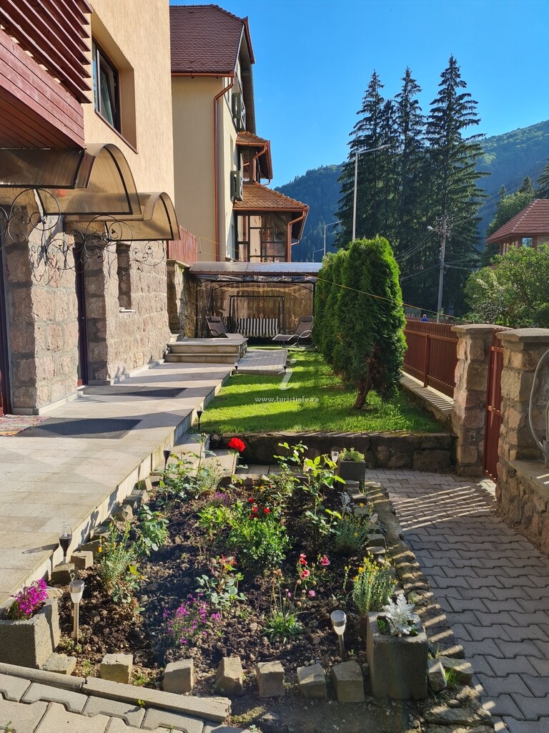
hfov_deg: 53.1
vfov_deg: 67.3
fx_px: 550
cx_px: 274
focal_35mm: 26
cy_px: 366
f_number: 1.8
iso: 50
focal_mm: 5.4
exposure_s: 1/1452
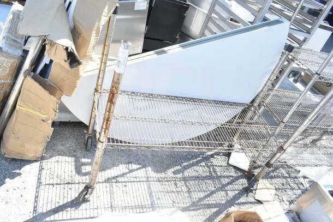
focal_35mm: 27
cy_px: 111
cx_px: 166
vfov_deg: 48.0
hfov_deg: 67.4
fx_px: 250
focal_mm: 18
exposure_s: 1/640
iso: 1600
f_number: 10
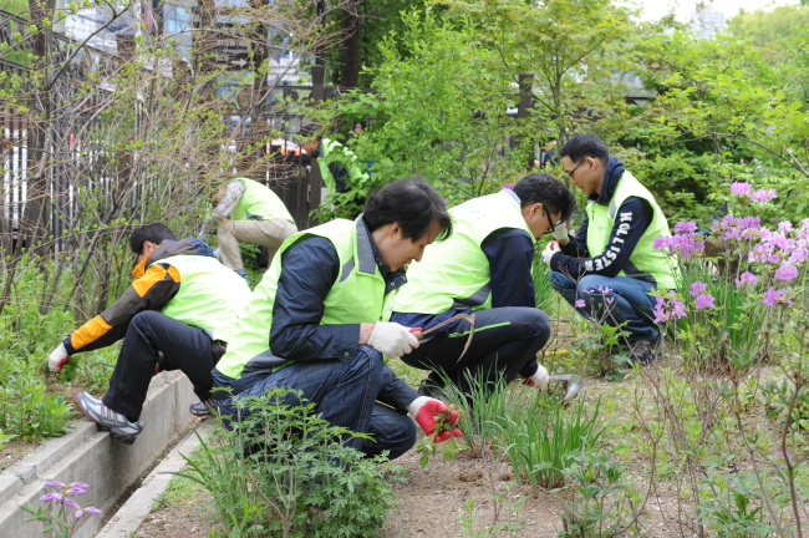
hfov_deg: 38.2
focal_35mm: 52
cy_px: 269
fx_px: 1167
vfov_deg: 25.9
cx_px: 404
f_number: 9
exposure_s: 1/80
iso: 400
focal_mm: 52
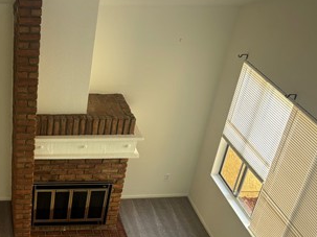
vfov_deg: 25.2
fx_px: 503
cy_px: 240
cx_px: 30
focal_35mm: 55
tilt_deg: -37.7
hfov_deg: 33.1
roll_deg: -2.5
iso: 80
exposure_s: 1/121
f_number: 1.6
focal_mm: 5.96
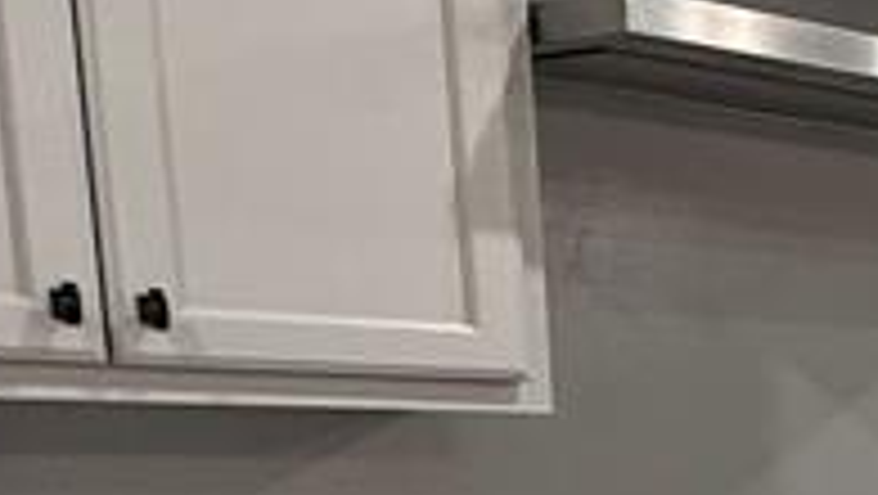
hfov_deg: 18.3
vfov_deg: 14.2
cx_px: 1733
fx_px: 1864
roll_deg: -1.7
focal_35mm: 80
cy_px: 742
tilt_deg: -9.2
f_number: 2.2
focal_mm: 2.22
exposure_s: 1/120
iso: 320
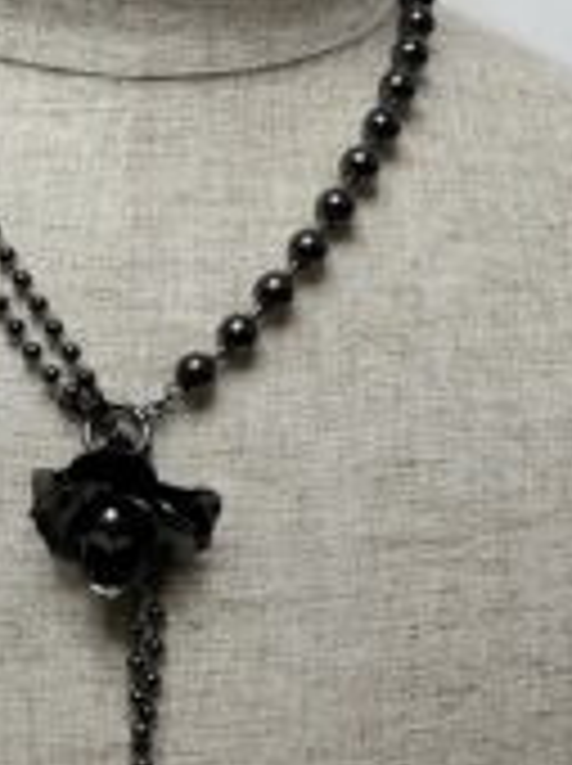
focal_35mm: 66
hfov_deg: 21.9
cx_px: 113
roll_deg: -2.1
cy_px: 423
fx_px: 1458
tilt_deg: -10.4
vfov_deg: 29.4
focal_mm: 3.99
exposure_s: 1/50
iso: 50
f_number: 1.8
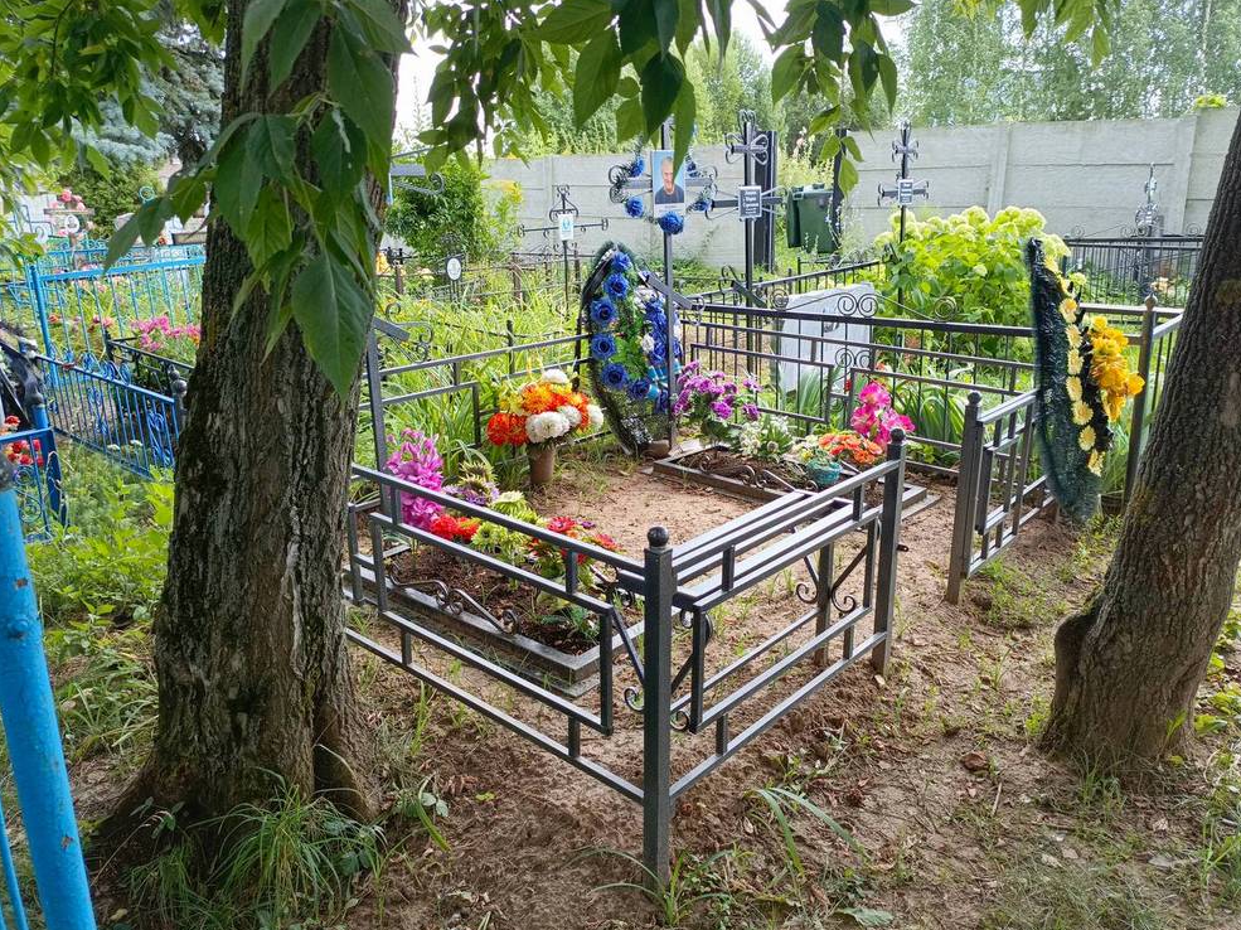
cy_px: 454
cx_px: 643
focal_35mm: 26
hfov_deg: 67.3
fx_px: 932
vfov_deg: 53.0
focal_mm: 4.76
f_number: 1.69
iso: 110
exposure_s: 1/107
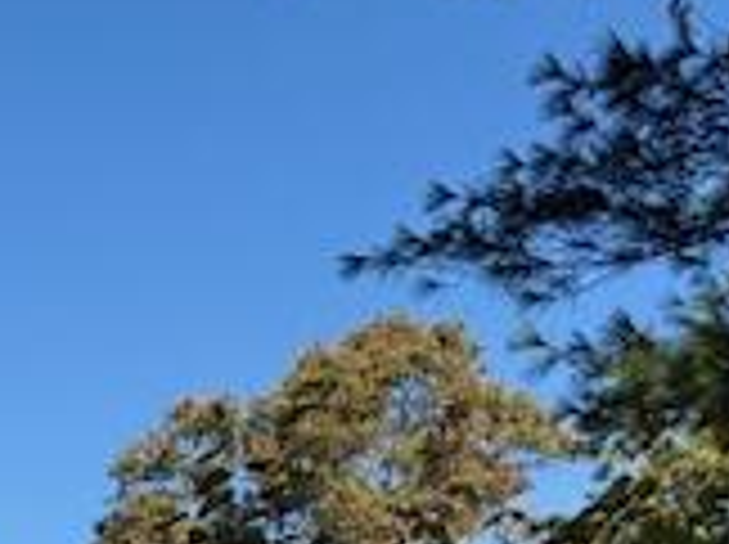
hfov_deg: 18.1
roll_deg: +1.1
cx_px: -400
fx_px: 1998
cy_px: 1025
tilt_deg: -0.8
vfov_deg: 13.6
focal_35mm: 95
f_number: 1.78
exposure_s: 1/2232
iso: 80
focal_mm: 6.76
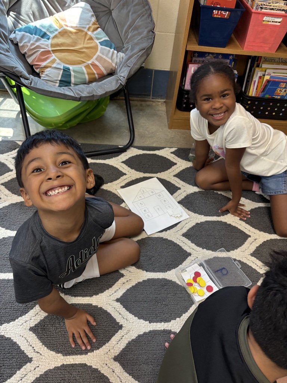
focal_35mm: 26
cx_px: 144
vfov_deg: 67.3
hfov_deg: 53.1
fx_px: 287
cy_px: 192
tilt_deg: -46.4
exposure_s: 1/60
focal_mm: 5.96
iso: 200
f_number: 1.6
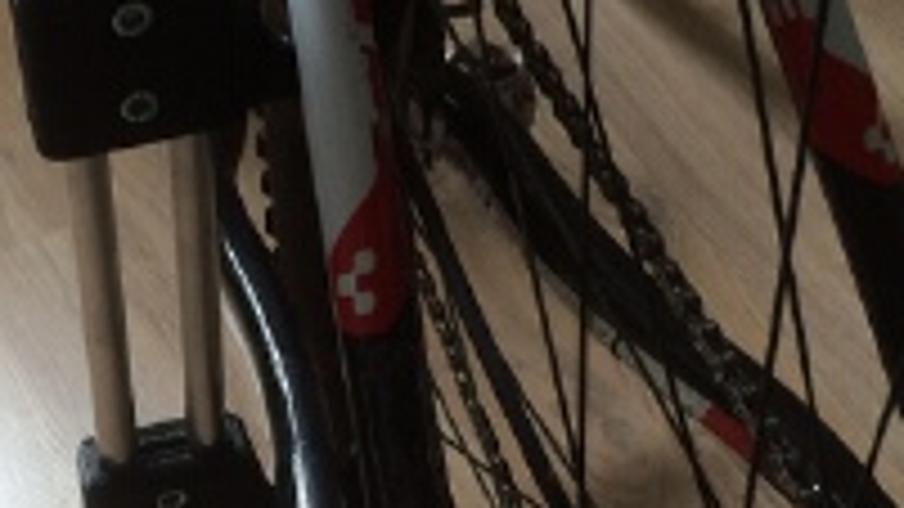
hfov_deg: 25.1
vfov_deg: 14.0
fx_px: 2013
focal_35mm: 84
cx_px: 263
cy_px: 571
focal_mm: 4.15
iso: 50
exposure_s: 1/33
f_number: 2.2
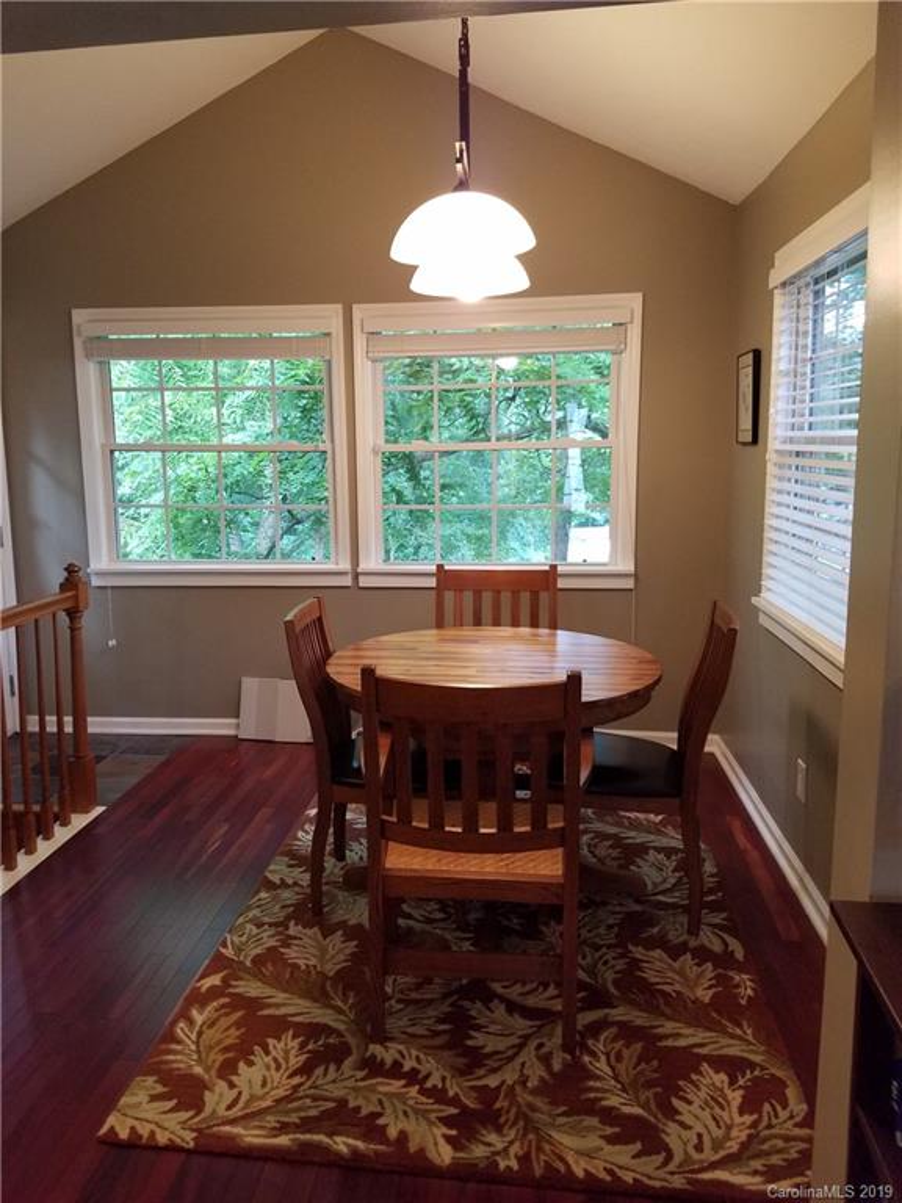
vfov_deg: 67.3
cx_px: 451
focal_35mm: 26
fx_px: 903
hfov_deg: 53.1
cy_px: 602
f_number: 1.7
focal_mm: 4.2
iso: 200
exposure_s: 1/60
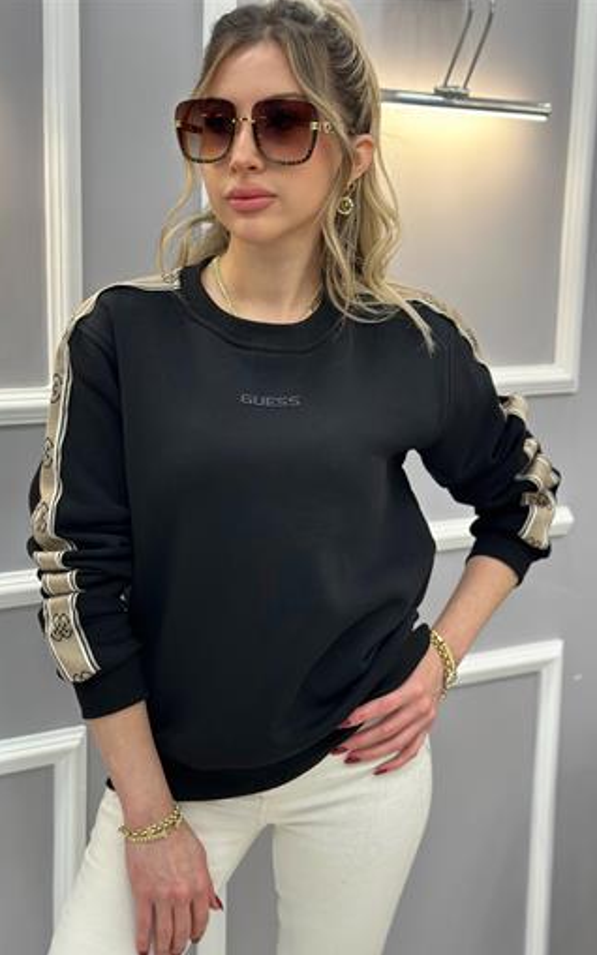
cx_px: 257
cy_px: 486
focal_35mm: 52
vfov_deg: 38.9
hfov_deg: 24.8
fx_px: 1354
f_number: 1.78
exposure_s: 1/100
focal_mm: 6.86
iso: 160
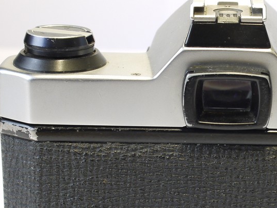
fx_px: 1073
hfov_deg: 14.5
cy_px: 154
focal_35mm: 134
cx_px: 256
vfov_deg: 11.0
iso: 400
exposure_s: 1/13
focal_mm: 30
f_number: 7.1
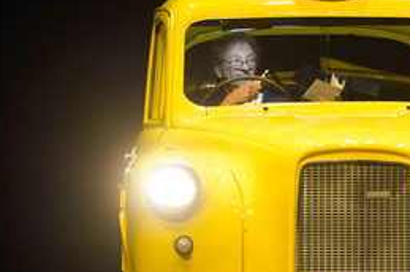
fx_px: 3094
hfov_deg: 7.6
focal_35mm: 272
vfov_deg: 5.0
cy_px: 153
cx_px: 347
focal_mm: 156
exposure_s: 1/160
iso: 1250
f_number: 5.6
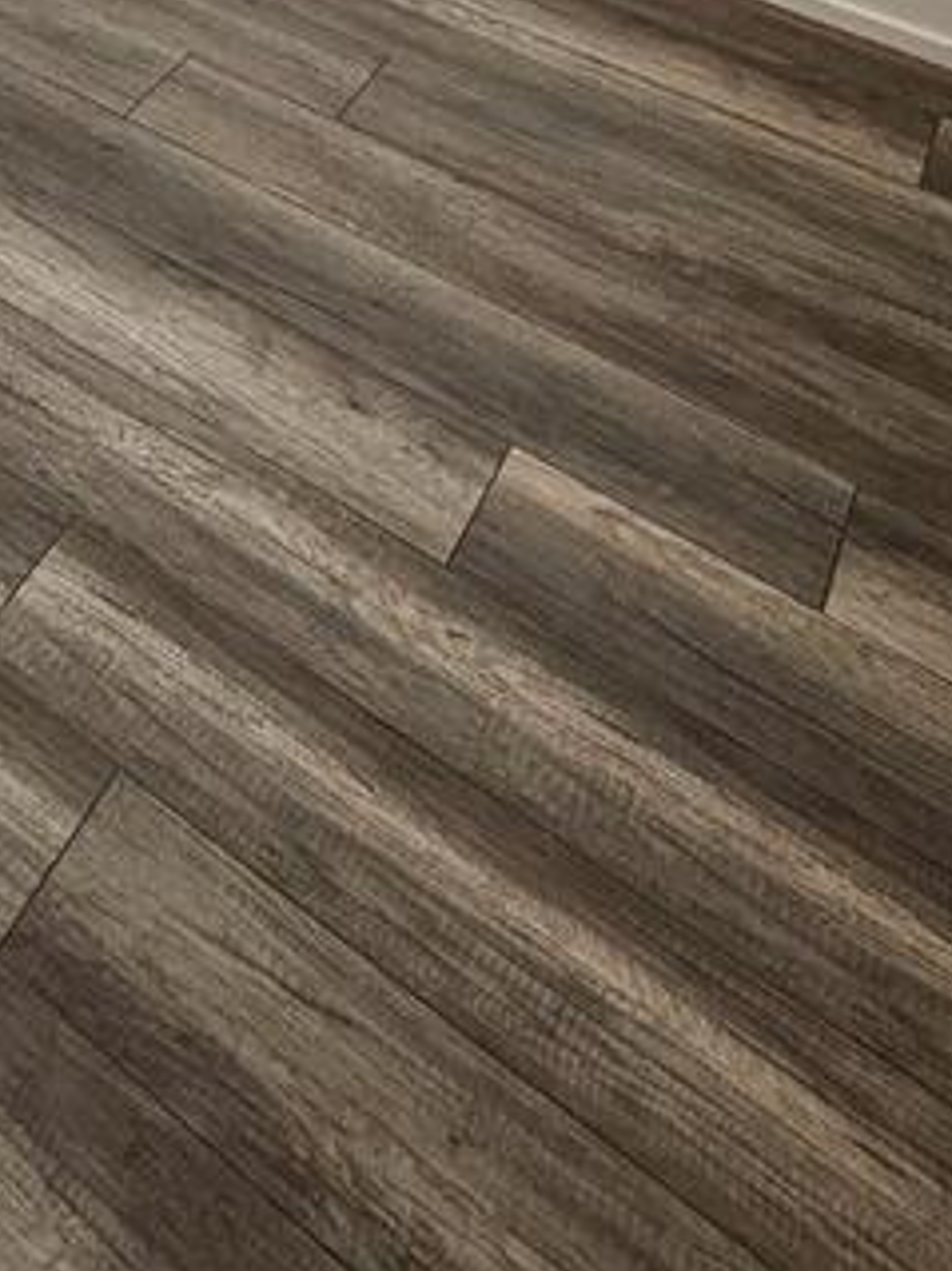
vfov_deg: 28.0
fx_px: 1615
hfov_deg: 26.0
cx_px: -398
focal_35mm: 44
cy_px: -653
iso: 64
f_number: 2.2
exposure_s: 1/60
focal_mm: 2.2
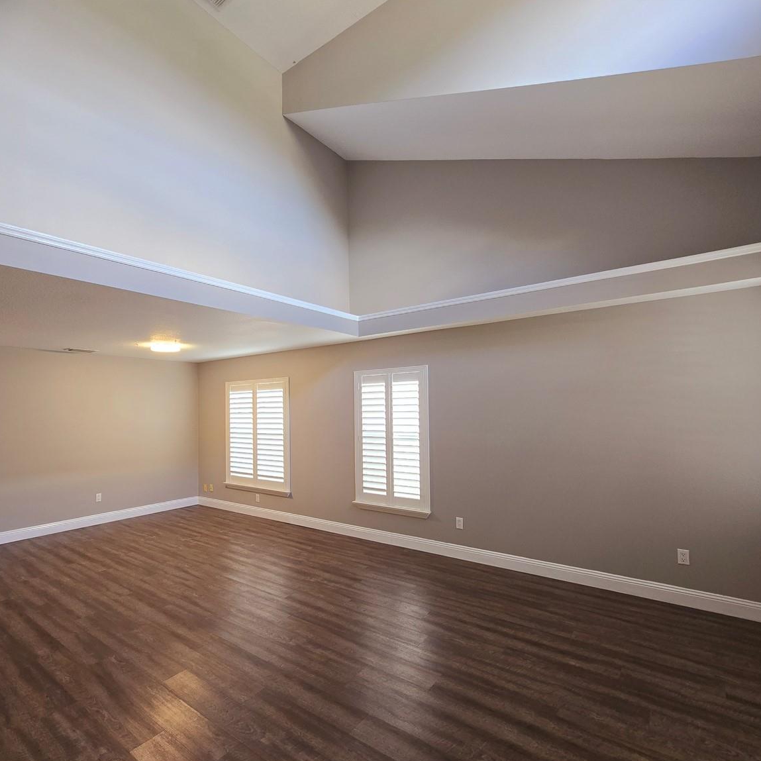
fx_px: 398
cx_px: 314
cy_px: 393
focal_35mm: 16
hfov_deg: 86.6
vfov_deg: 87.4
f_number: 2.2
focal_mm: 2.2
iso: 160
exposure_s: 1/60
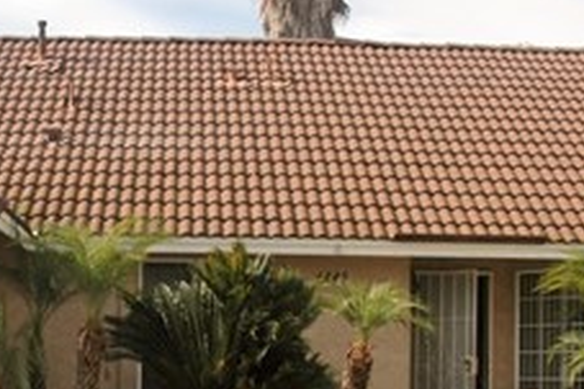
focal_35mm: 76
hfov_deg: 26.4
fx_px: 1232
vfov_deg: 17.6
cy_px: 362
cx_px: 167
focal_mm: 18
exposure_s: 1/500
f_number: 6.3
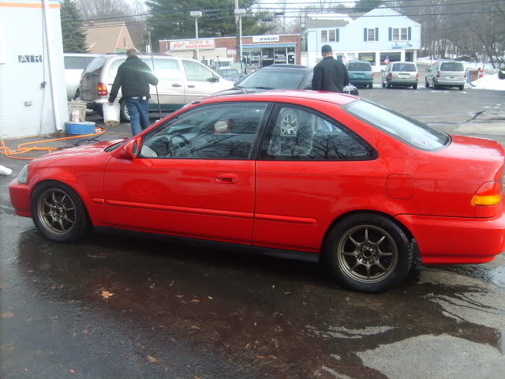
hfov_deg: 52.6
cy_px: 190
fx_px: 511
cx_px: 252
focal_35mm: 35
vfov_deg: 40.7
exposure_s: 1/250
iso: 50
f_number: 2.8
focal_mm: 5.8
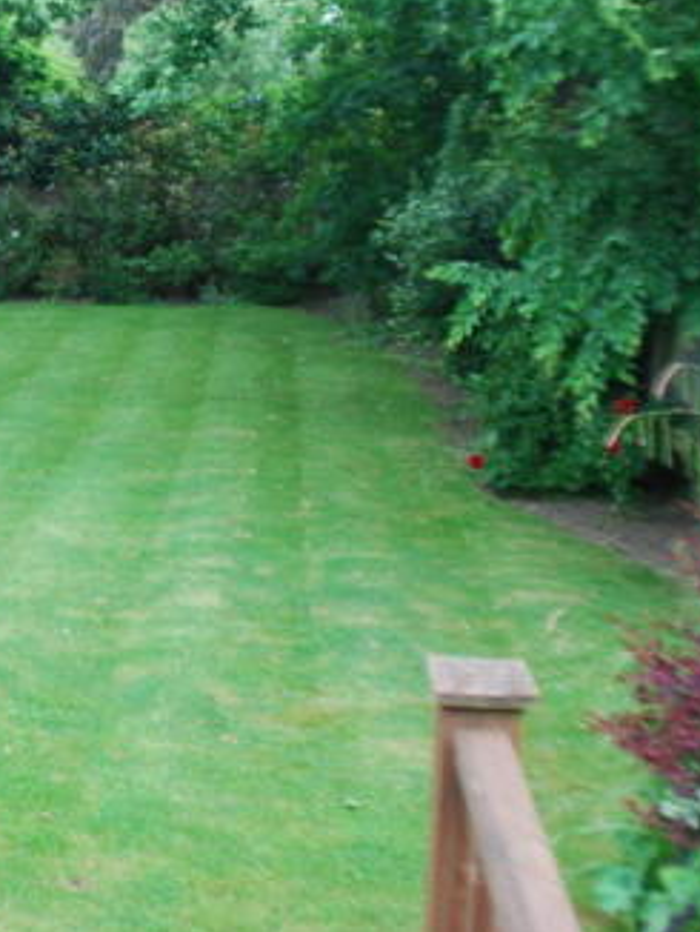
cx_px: -19
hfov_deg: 26.4
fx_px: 1400
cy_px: 316
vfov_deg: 36.4
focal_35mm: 52
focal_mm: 18
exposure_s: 1/100
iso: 200
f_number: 5
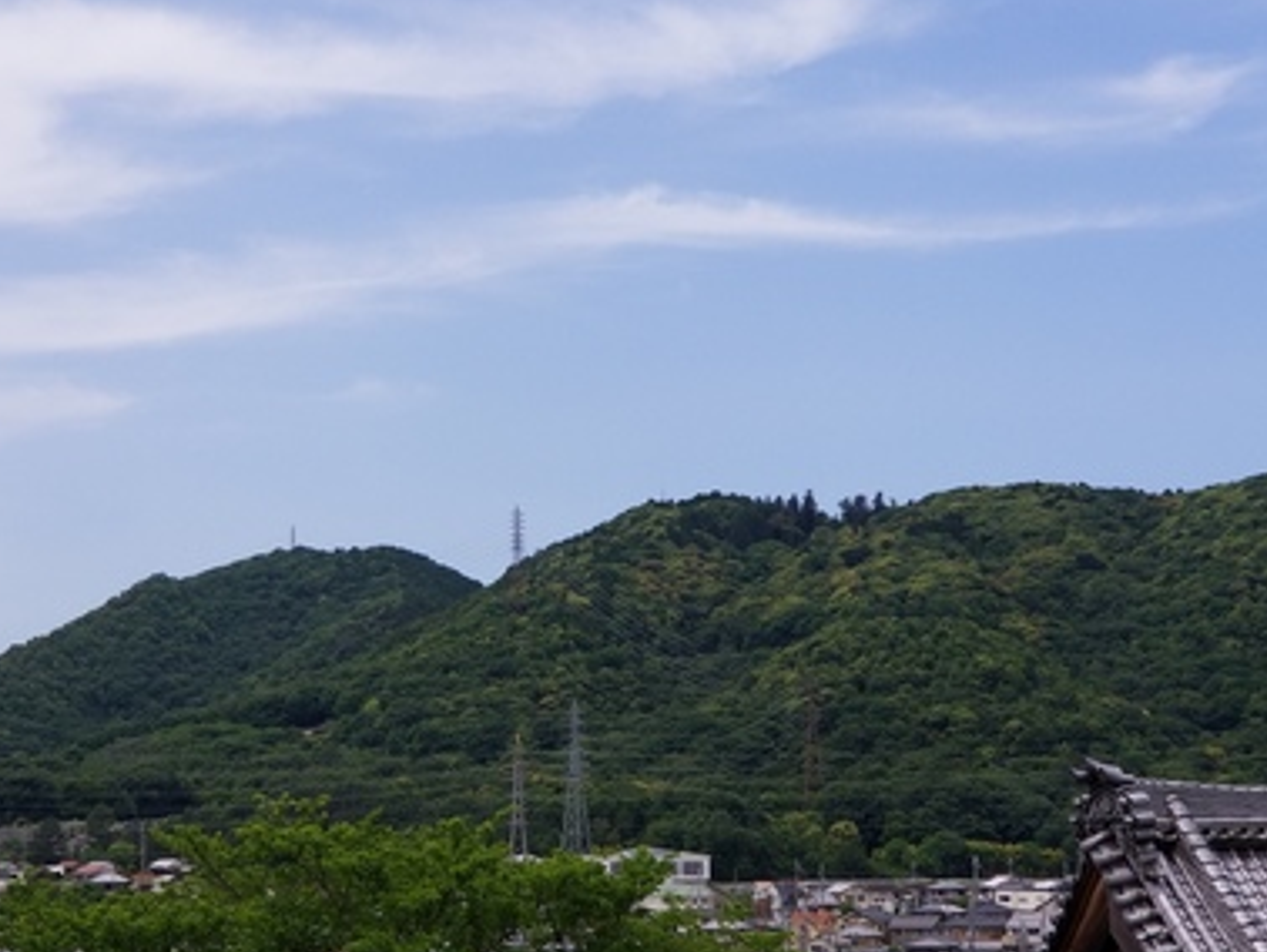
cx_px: 617
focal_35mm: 77
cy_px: 416
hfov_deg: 25.3
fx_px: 2820
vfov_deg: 19.2
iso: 25
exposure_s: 1/1233
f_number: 2.4
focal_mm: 6
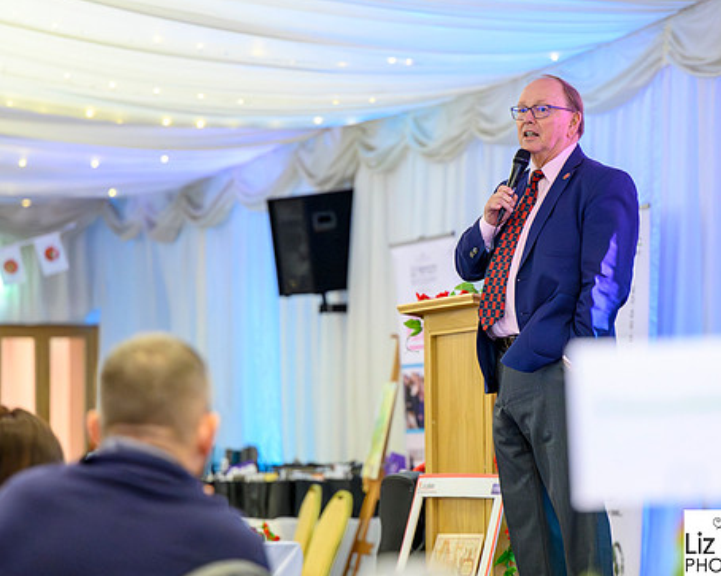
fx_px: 3051
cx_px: 410
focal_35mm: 143
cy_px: 273
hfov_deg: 13.5
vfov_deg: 10.8
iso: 12800
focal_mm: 110
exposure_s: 1/200
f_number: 2.8
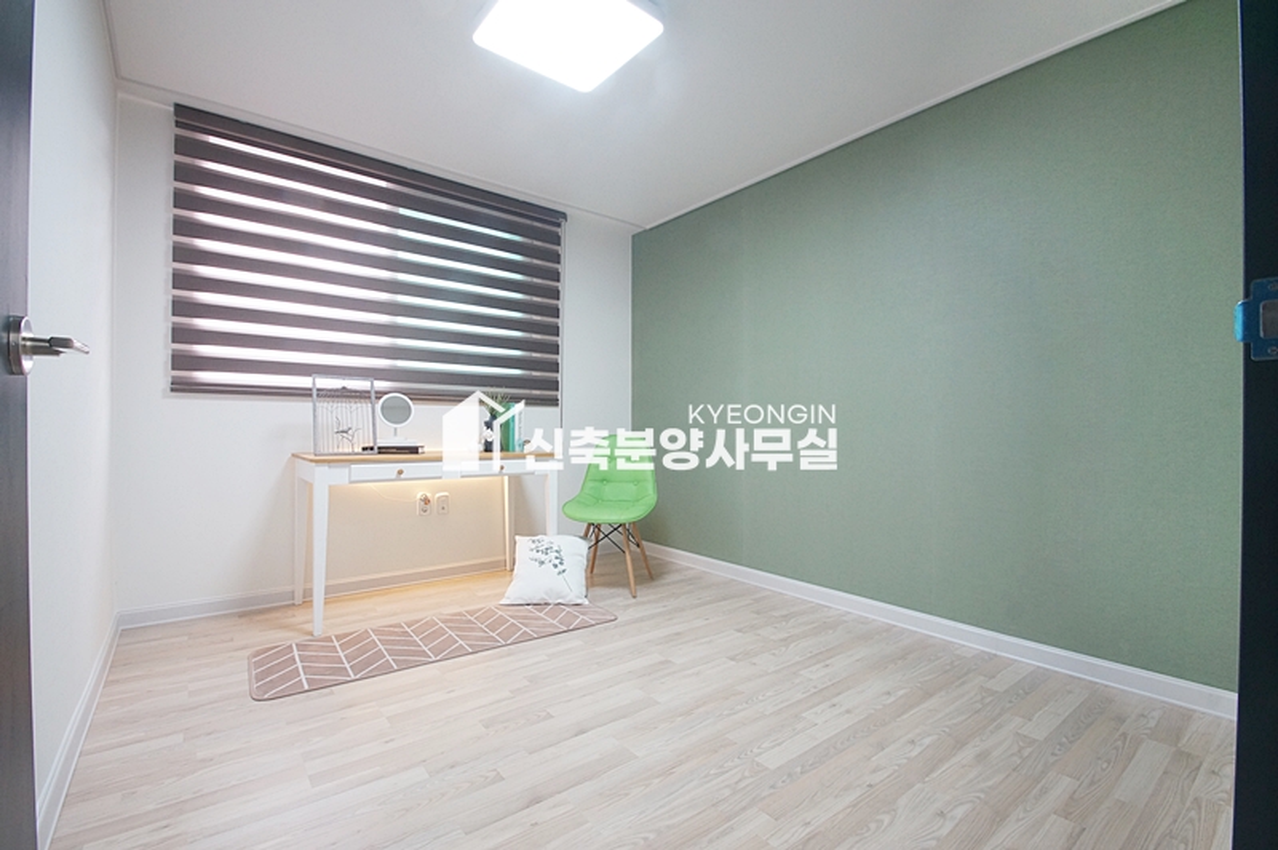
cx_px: 639
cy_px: 425
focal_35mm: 16
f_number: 9
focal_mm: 11
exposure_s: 1/13
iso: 800
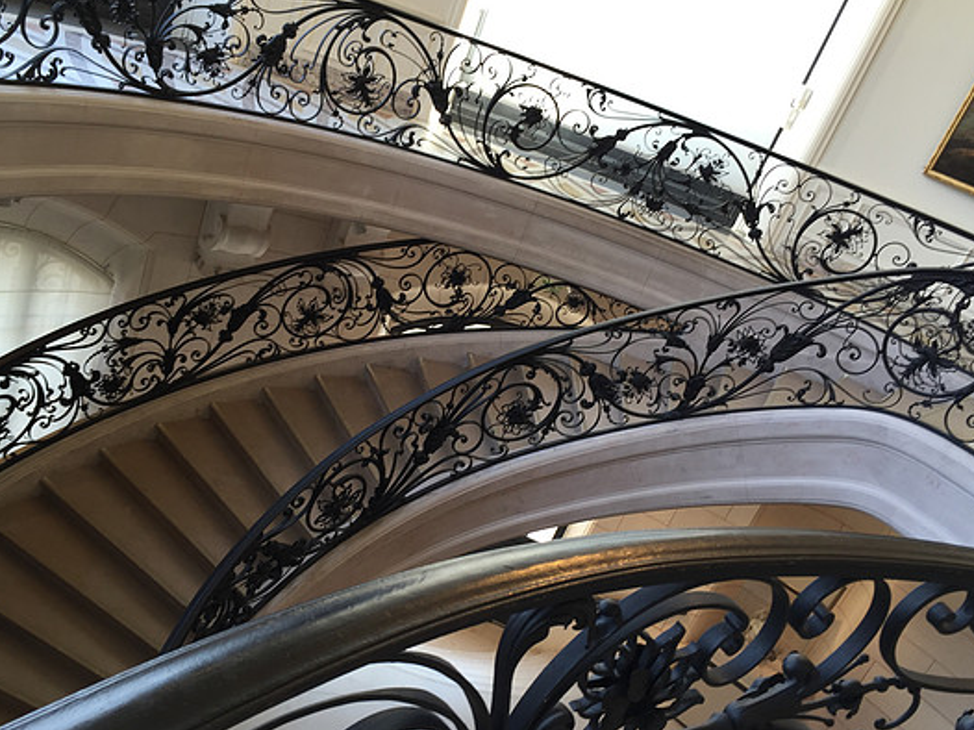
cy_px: 396
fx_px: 900
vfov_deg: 44.1
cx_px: 454
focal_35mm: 32
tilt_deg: -24.7
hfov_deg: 56.8
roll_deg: -20.7
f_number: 2.2
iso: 32
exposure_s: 1/60
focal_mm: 4.15
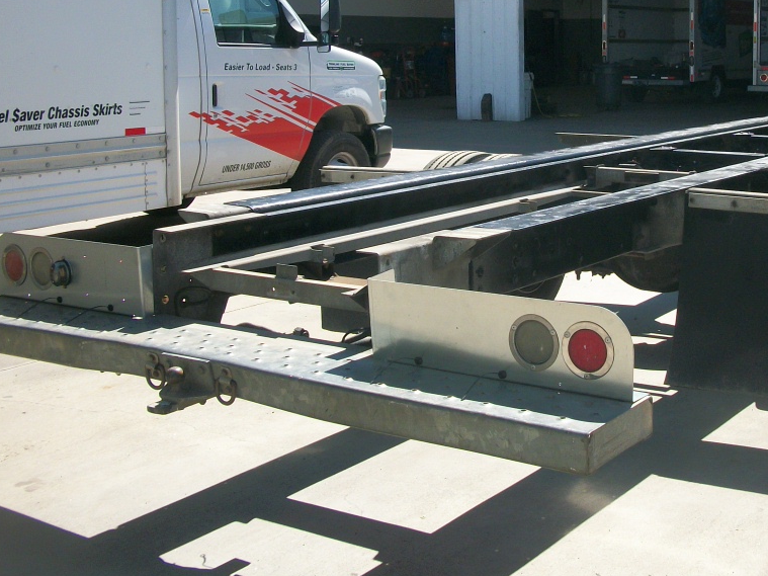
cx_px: 541
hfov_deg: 35.0
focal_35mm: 54
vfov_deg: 26.7
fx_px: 1198
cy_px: 159
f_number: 8.8
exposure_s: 1/125
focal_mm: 5.7
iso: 80
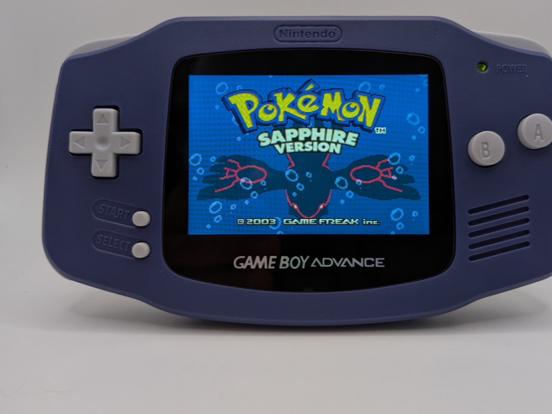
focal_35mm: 27
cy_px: 185
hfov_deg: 65.1
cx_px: 307
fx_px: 431
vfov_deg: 51.3
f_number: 1.7
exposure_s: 1/732
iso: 515
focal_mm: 4.53
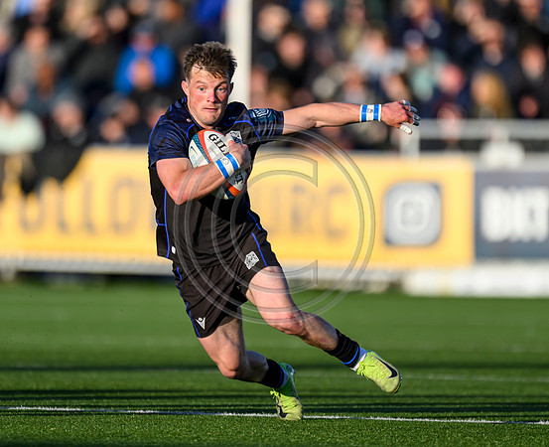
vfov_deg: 1.8
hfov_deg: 2.2
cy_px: 162
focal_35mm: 860
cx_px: 228
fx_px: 14069
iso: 500
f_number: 4
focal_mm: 560
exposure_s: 1/3200
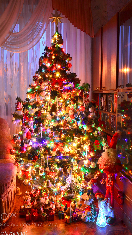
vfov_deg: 61.0
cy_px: 117
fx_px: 199
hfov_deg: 36.6
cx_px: 58
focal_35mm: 32
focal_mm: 20
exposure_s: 30
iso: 100
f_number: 18
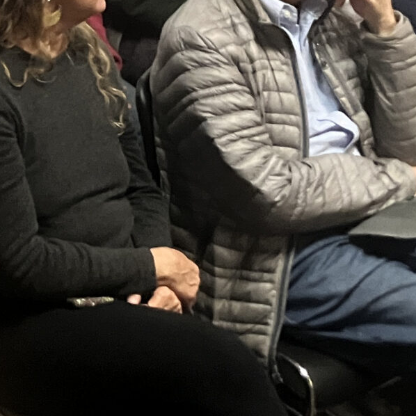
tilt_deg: -16.8
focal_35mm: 106
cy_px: 15
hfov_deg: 15.8
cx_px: -83
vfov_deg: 16.1
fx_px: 1441
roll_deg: +0.4
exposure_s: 1/20
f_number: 1.8
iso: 640
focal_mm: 3.99
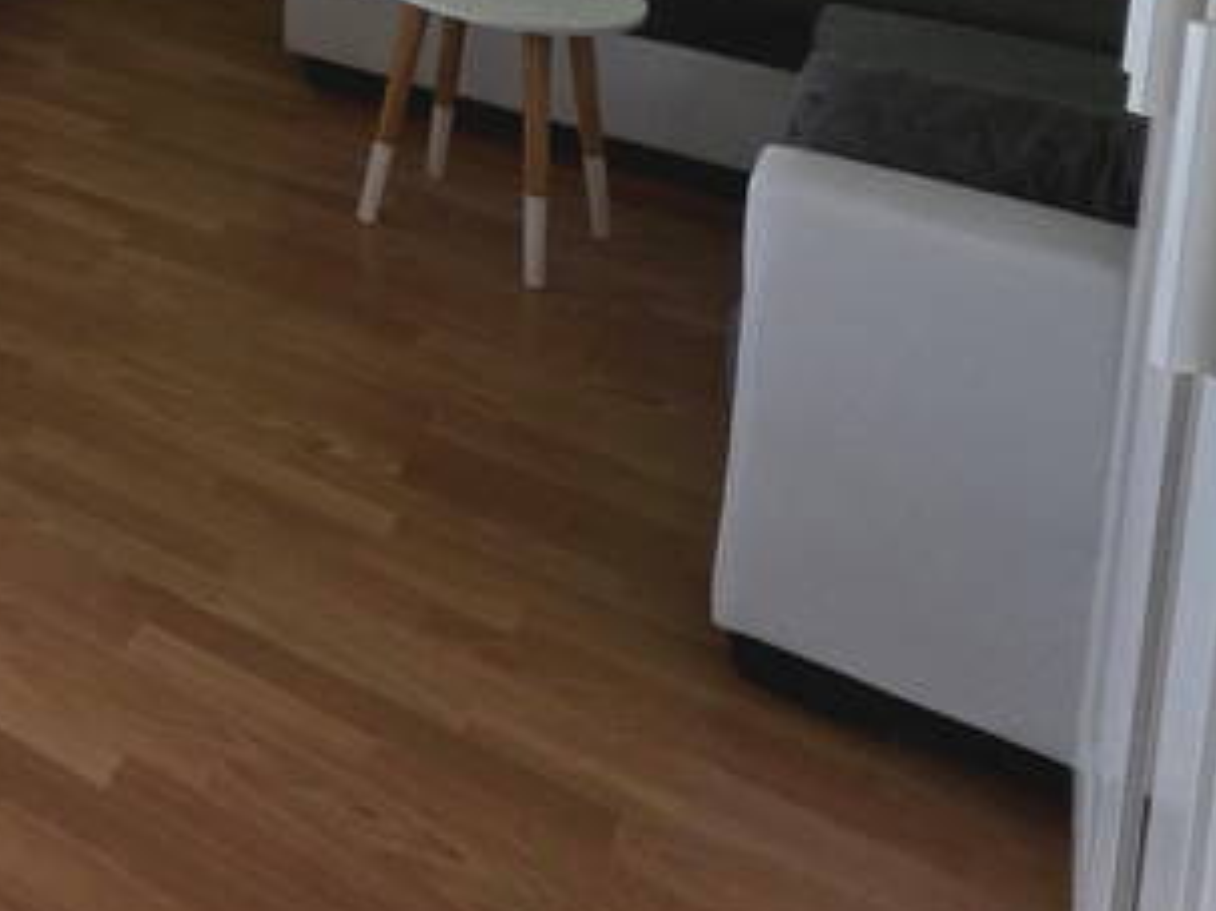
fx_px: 1545
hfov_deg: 24.6
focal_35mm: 44
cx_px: -835
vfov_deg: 25.2
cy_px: -445
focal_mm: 2.2
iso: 250
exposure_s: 1/100
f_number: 1.9
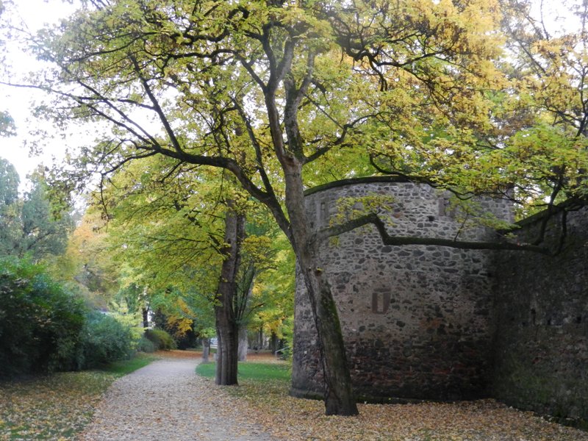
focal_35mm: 38
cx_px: 294
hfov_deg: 49.0
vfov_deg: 37.7
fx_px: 645
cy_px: 220
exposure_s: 1/80
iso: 640
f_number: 4
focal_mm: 6.9
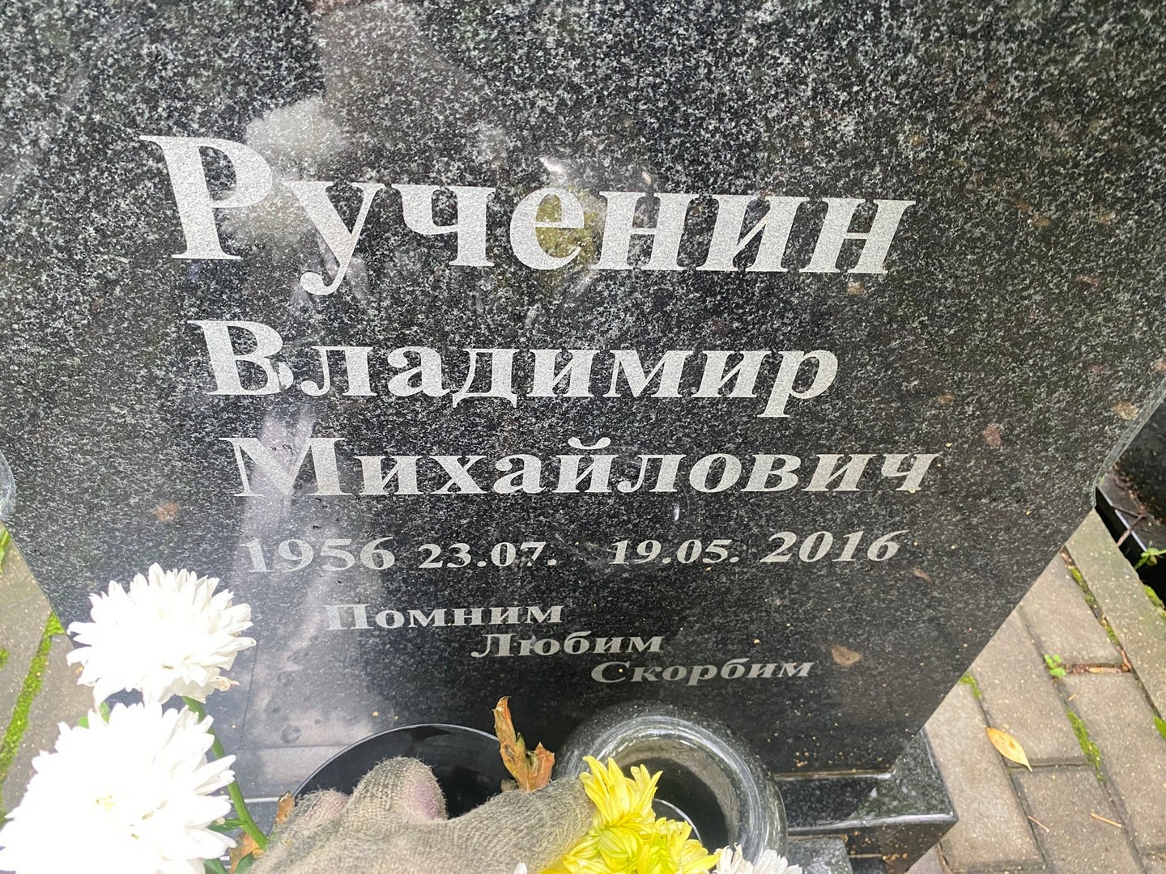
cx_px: 583
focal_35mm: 26
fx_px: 876
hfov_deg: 67.3
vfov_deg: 53.1
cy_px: 437
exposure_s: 1/60
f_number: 1.8
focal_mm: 4.25
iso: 200
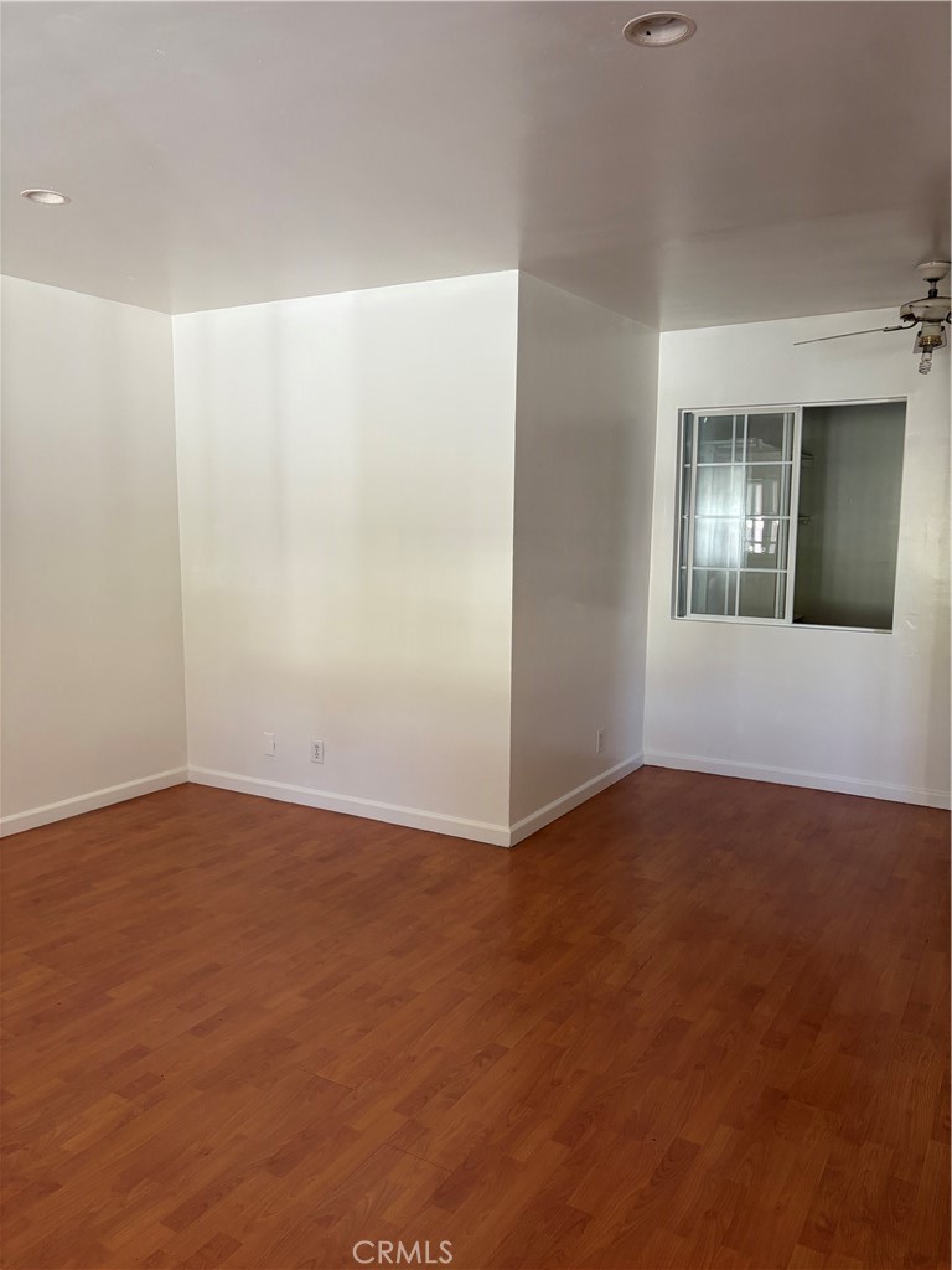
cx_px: 476
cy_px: 635
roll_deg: -0.7
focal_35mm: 26
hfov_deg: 53.1
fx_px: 953
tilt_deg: -8.2
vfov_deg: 67.3
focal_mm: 5.96
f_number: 1.6
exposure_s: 1/60
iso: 160
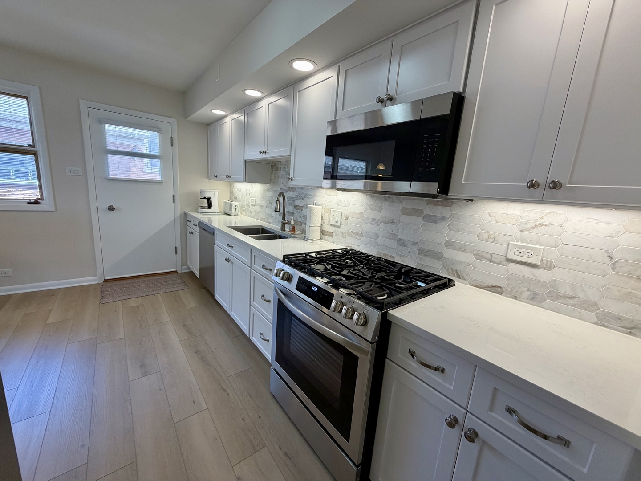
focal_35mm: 14
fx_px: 259
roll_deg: -4.0
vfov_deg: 85.7
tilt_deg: -11.5
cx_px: 320
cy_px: 240
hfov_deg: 102.1
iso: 100
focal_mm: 2.22
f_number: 2.2
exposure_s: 1/120
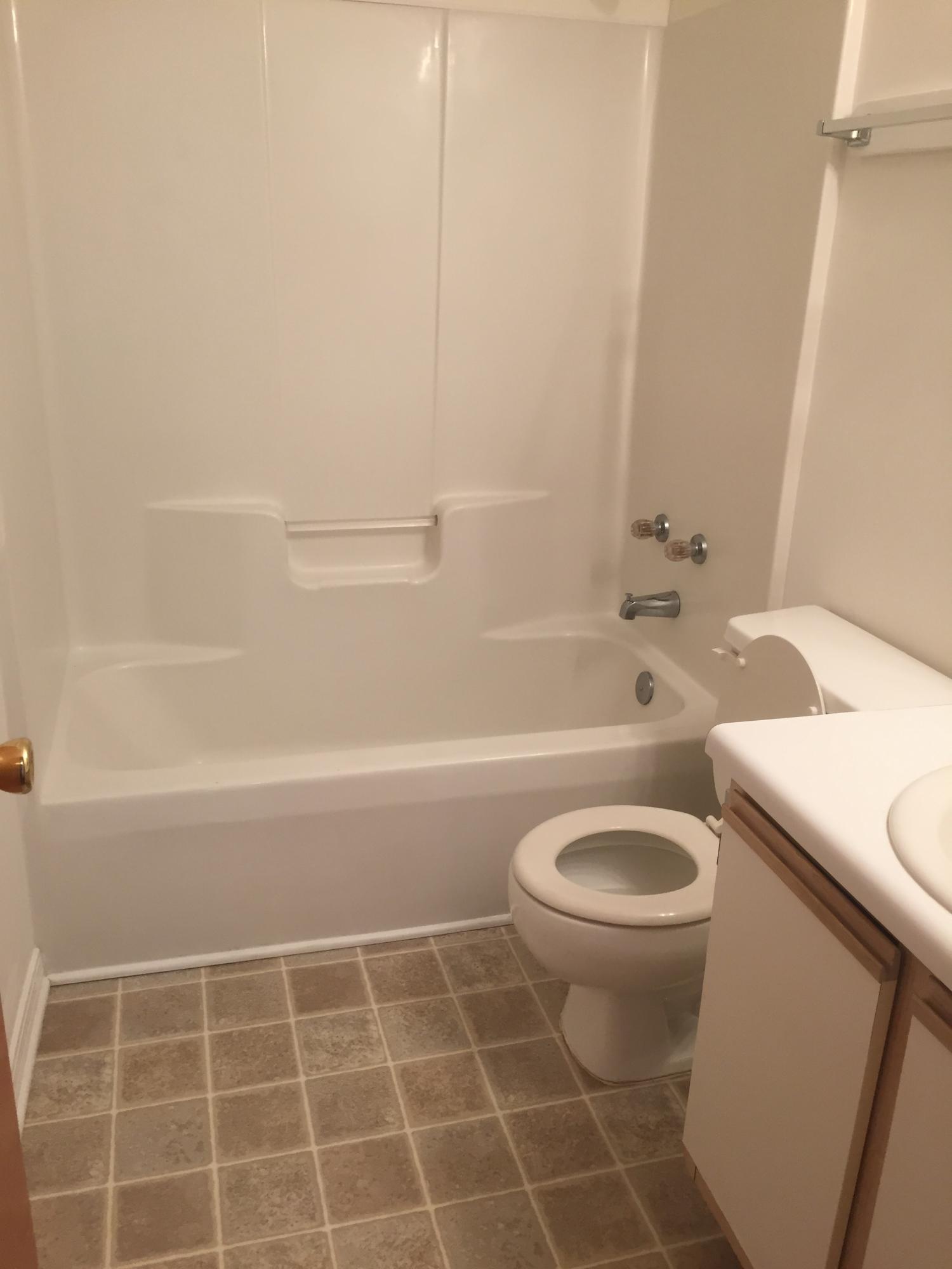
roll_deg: -1.7
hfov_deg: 48.2
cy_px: 634
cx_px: 476
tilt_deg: -20.5
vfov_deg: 61.7
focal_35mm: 29
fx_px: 1063
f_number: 2.2
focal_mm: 4.15
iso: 64
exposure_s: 1/30
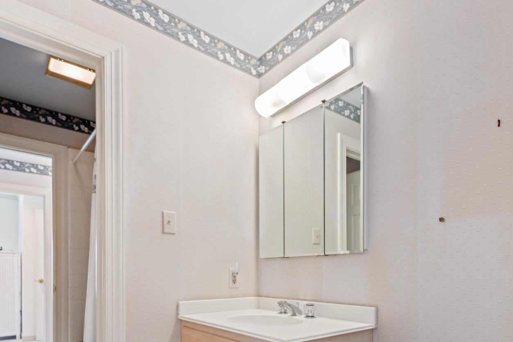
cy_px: 270
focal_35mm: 23
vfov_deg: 51.9
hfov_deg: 76.0
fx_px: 328
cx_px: 275
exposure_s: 1/3
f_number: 8
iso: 400
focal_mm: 14
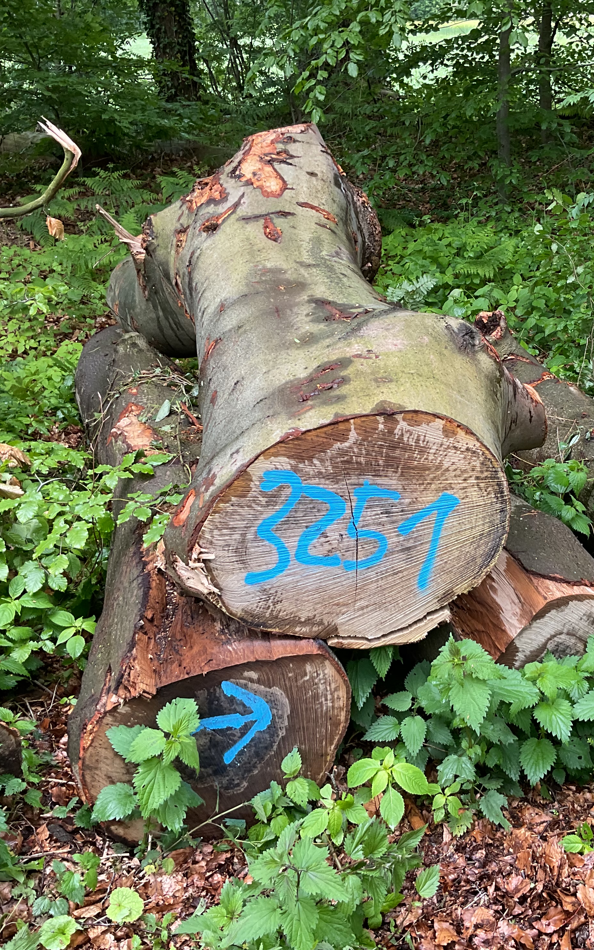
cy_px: 476
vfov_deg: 47.2
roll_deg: +0.7
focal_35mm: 42
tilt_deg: -22.5
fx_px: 1088
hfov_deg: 29.9
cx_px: 467
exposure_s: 1/120
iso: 20
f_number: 1.8
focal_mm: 3
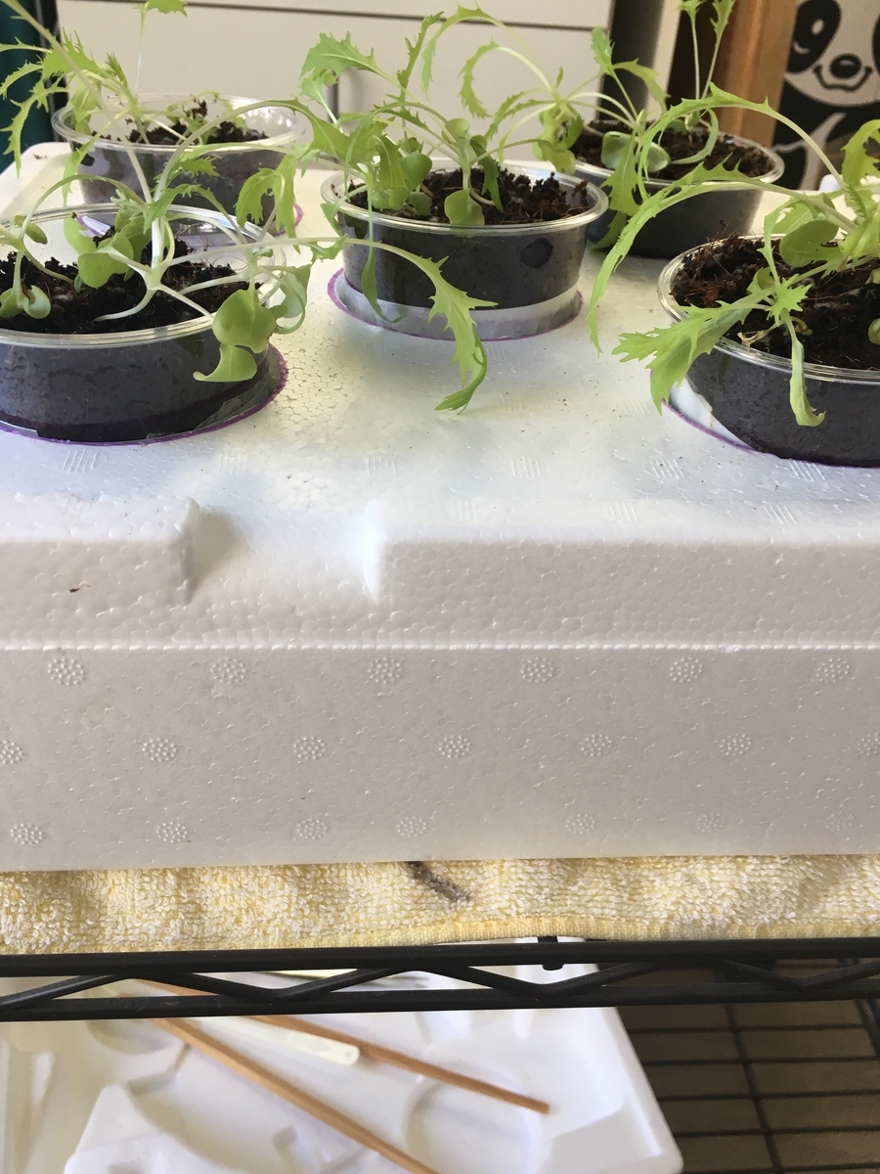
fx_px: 983
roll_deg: -4.1
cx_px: 440
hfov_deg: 48.2
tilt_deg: -38.4
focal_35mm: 29
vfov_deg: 61.7
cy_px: 587
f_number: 2.2
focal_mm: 4.15
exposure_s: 1/40
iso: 32
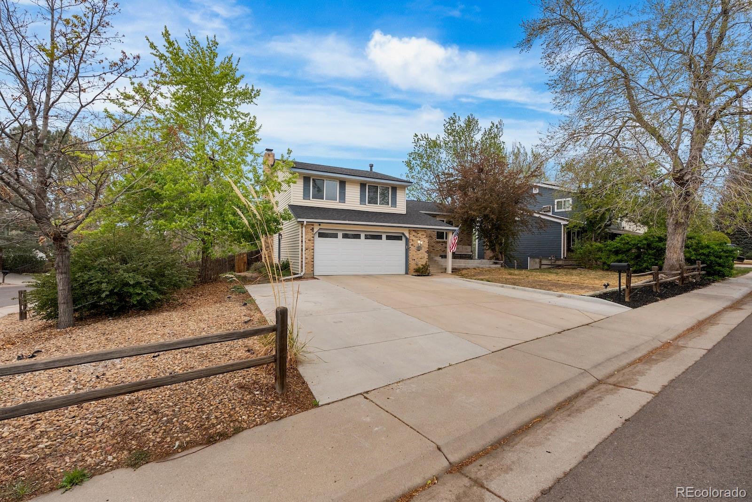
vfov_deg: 73.8
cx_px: 376
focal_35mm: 16
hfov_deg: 96.7
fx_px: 334
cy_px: 251
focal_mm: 16
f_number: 8
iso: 200
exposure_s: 1/80
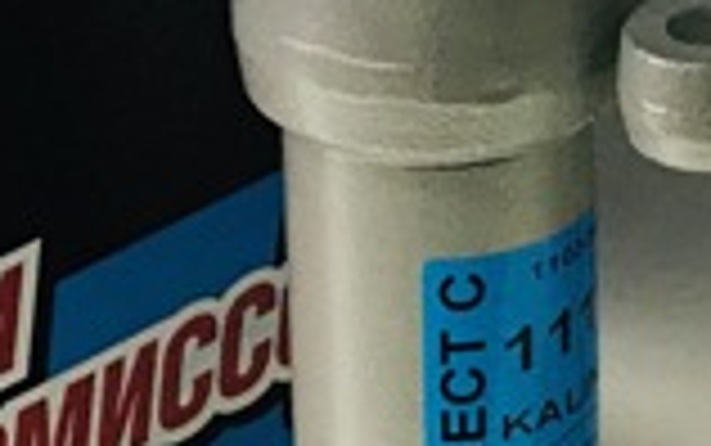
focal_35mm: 192
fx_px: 3723
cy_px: -333
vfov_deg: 6.7
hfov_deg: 10.9
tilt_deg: -21.9
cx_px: 522
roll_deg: -1.4
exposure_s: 1/33
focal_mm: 3.99
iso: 25
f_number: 1.8
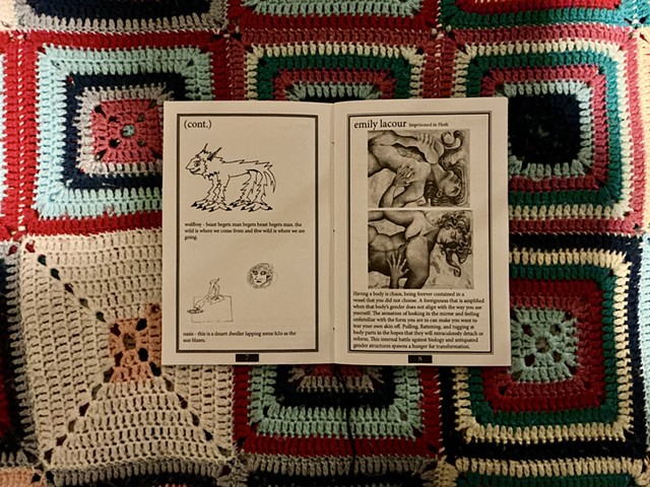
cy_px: 244
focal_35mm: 29
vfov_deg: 48.2
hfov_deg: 61.7
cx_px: 325
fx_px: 545
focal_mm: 3
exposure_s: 1/20
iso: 500
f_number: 1.8
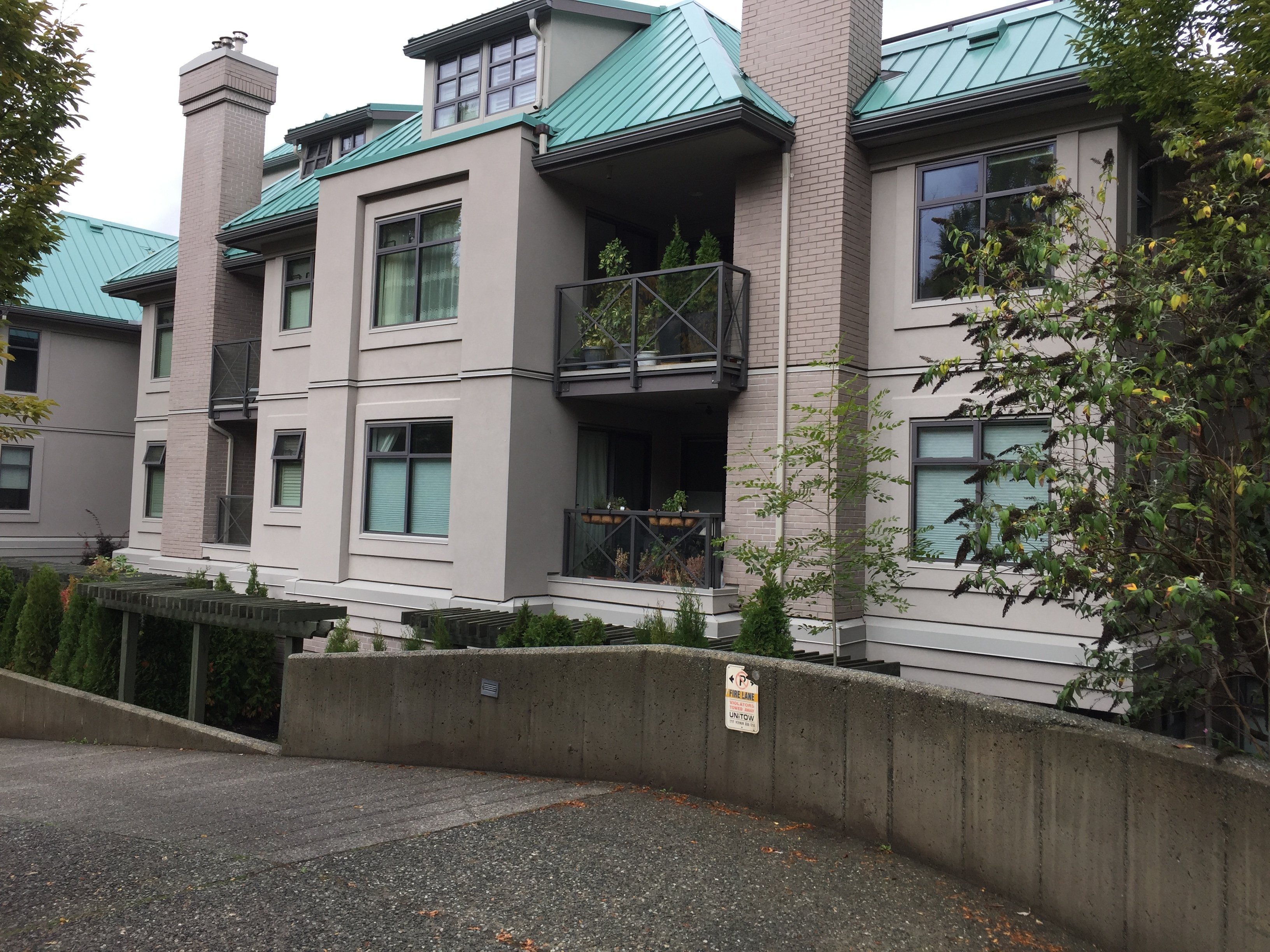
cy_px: 476
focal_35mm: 29
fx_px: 1064
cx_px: 635
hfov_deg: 61.7
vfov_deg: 48.2
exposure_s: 1/465
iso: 32
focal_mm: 4.15
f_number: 2.2
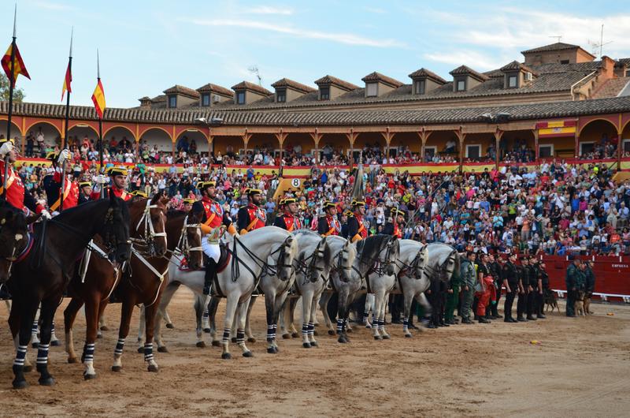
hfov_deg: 33.5
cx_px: 315
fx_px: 1048
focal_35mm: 60
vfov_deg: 22.5
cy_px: 209
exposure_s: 1/25
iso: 250
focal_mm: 40
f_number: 7.1
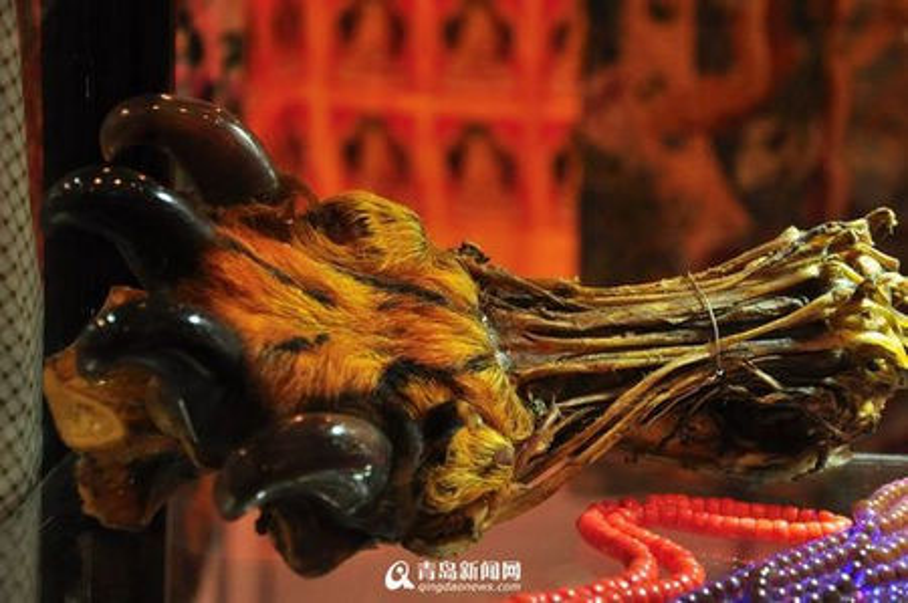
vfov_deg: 18.1
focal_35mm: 75
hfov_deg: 27.0
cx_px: 454
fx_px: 1890
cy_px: 302
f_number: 5
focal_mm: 50
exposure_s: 1/125
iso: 1000
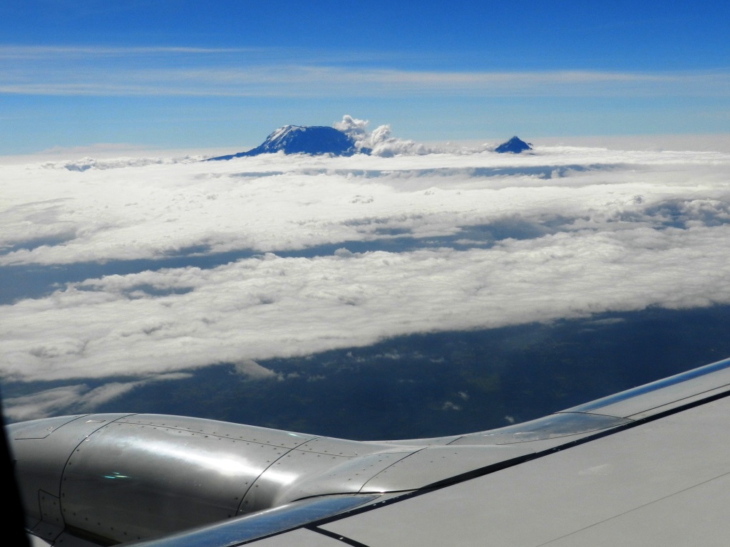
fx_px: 1118
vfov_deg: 27.5
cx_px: 365
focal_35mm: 53
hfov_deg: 36.2
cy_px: 274
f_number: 5.6
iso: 160
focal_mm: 9.4
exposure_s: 1/1250
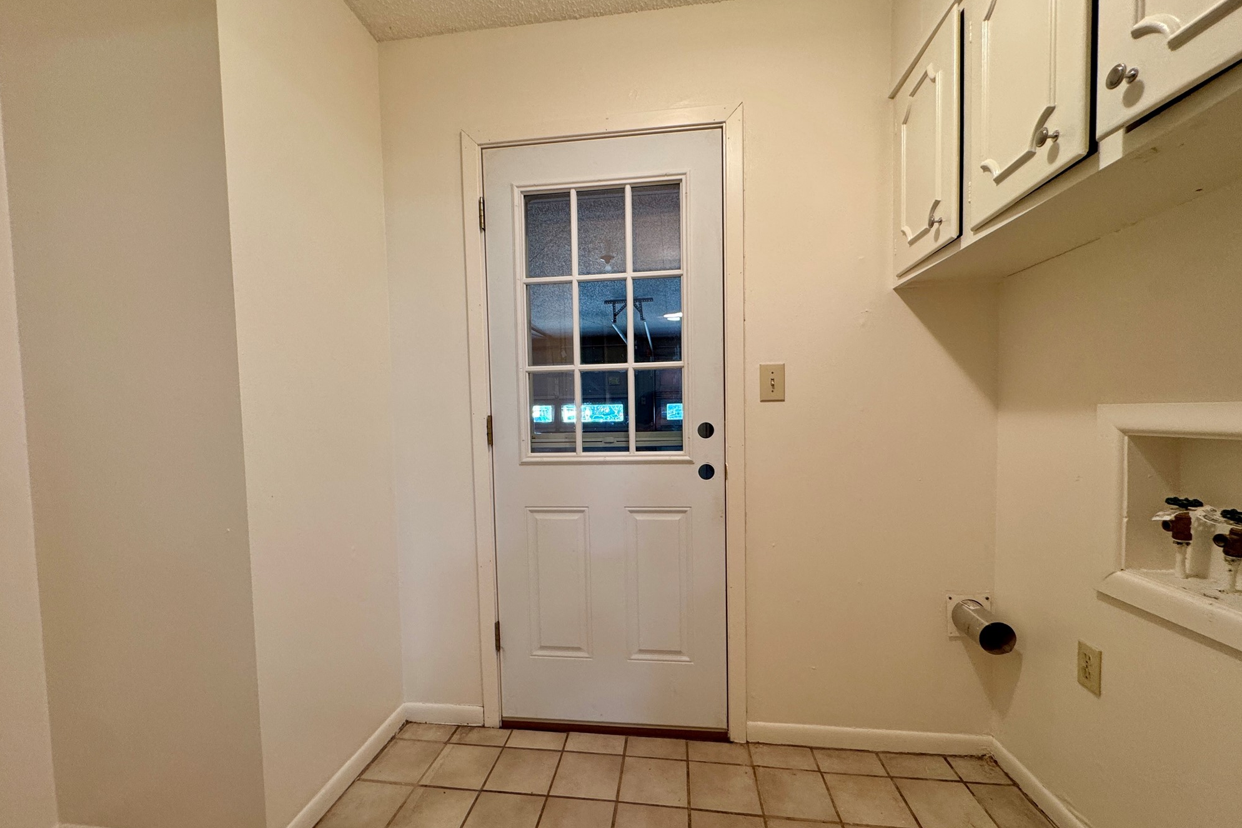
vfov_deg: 77.2
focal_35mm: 15
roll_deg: +1.5
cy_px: 442
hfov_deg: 100.4
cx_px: 608
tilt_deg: -2.7
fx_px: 517
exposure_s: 1/60
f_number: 2.2
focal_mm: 2.22
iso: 160
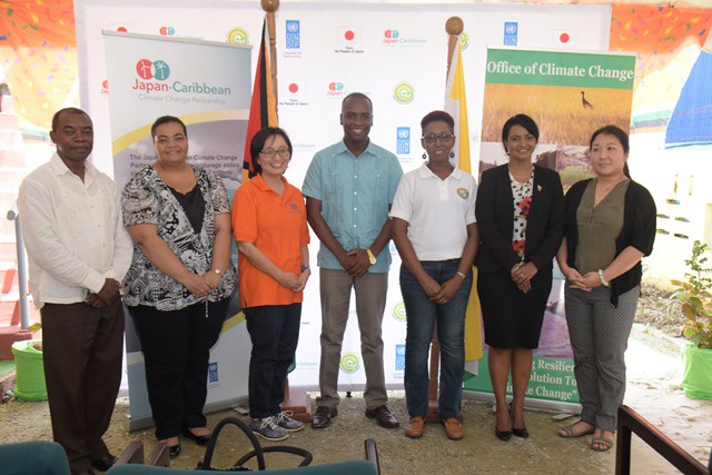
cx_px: 356
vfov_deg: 34.2
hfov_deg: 49.5
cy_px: 238
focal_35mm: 39
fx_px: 771
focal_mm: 26
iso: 500
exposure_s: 1/100
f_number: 7.1
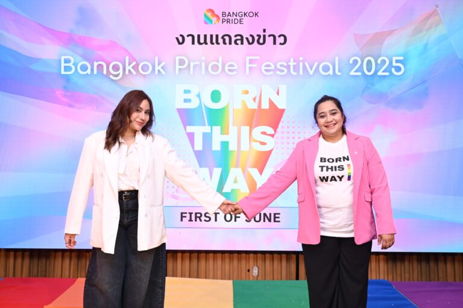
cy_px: 154
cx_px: 232
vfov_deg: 35.0
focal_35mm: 38
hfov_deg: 50.7
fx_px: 488
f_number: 6.3
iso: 2000
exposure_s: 1/200
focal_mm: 38
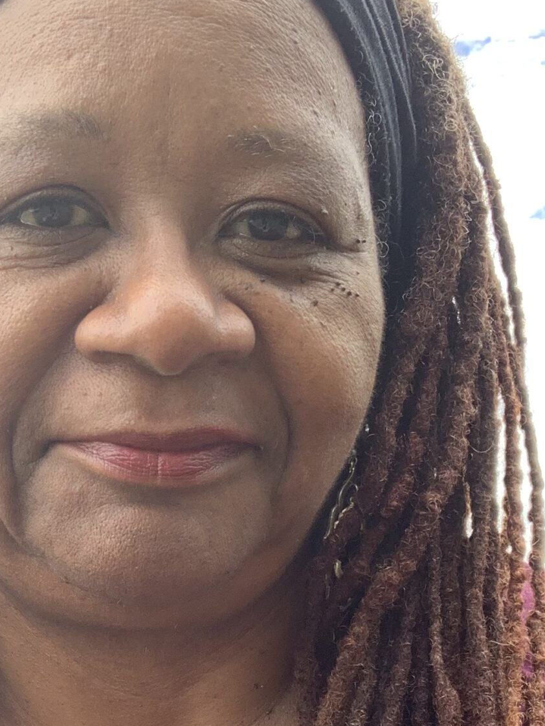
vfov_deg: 26.0
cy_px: 617
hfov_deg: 20.0
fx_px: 1532
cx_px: 109
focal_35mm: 73
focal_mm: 2.87
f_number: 2.2
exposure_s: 1/122
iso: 20
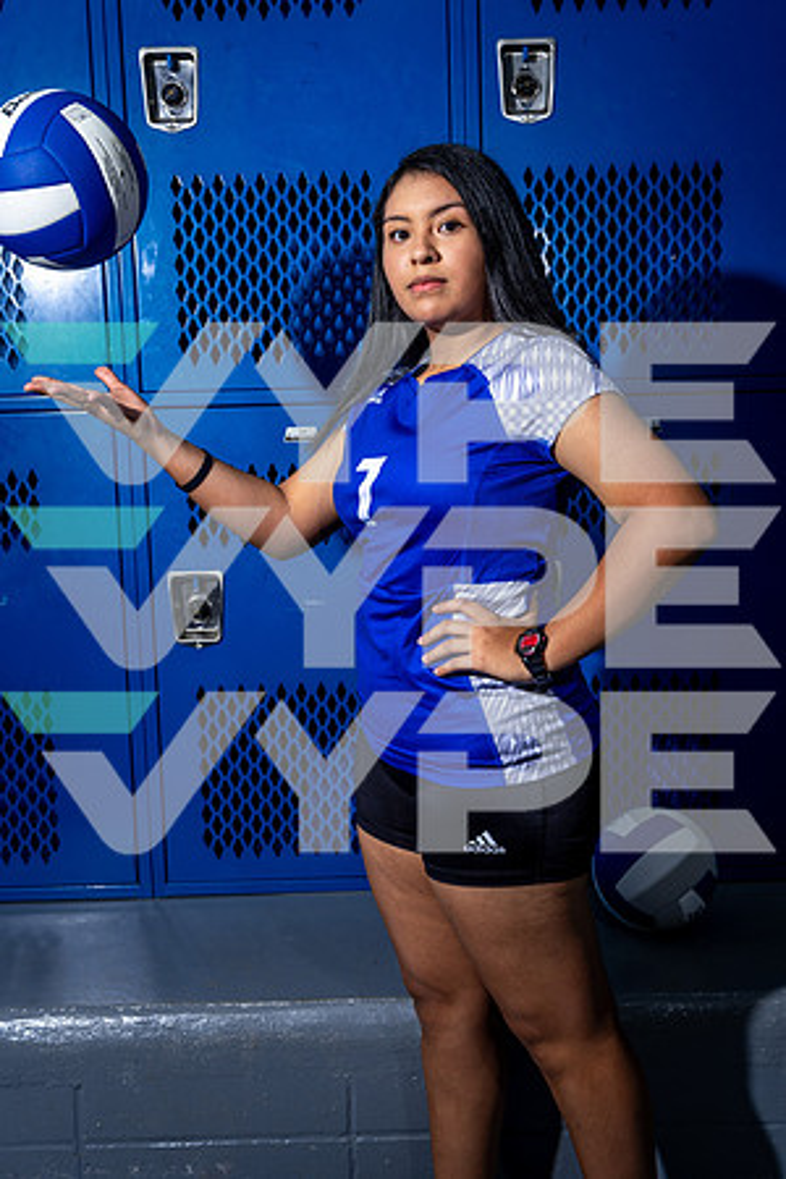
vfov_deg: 49.6
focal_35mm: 39
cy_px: 590
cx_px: 393
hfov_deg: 34.2
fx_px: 1277
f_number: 8
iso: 100
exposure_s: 1/125
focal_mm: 39
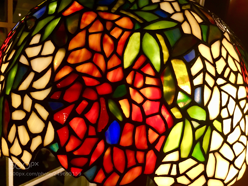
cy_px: 93
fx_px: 208
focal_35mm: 29
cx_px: 124
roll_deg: +1.1
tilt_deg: -13.8
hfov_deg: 61.7
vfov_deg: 48.2
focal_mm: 4.15
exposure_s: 1/30
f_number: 2.2
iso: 100
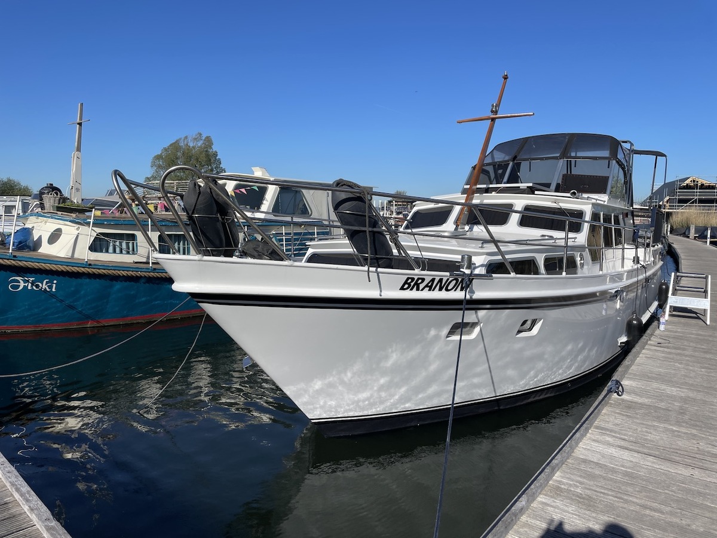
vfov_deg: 53.1
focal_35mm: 26
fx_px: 539
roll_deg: +0.7
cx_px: 358
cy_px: 269
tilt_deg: -3.7
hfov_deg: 67.3
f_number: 1.6
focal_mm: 4.2
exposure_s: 1/5291
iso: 32
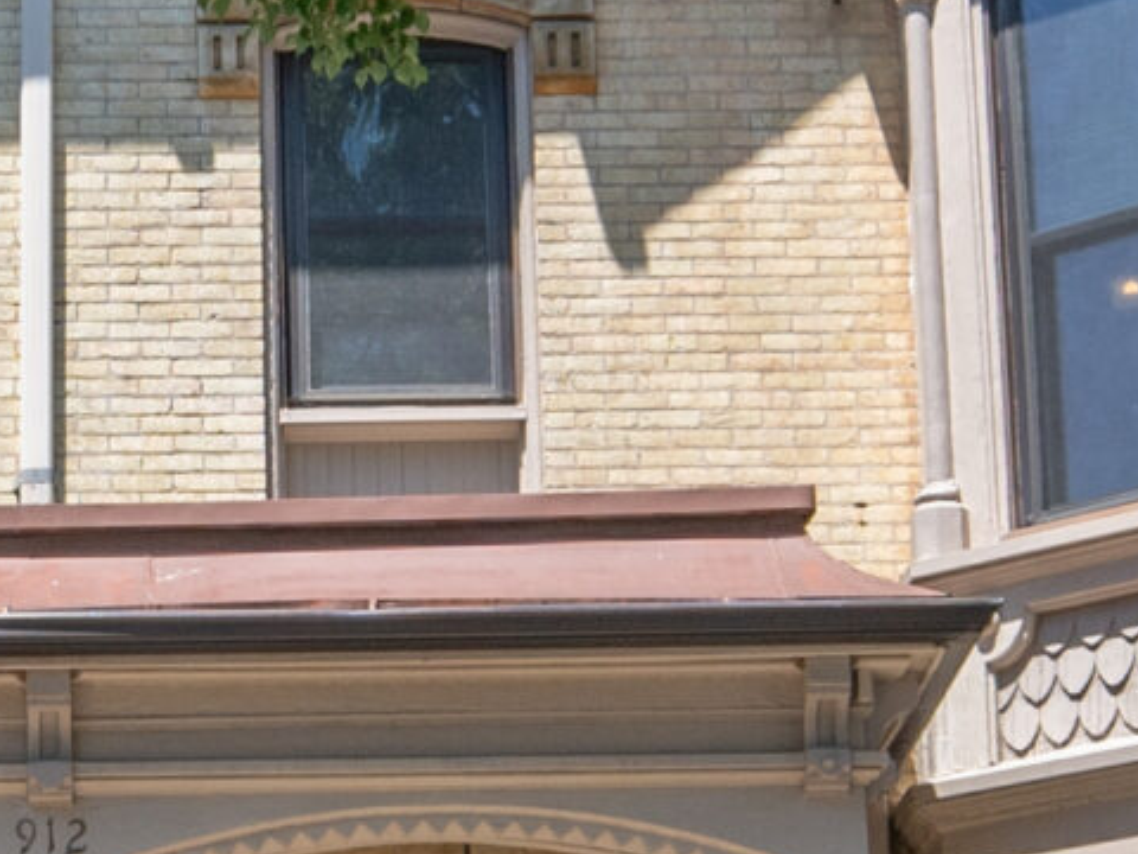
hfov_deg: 12.2
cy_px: 573
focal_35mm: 159
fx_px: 5227
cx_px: -88
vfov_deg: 9.3
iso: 320
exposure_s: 1/250
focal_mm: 21
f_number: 9
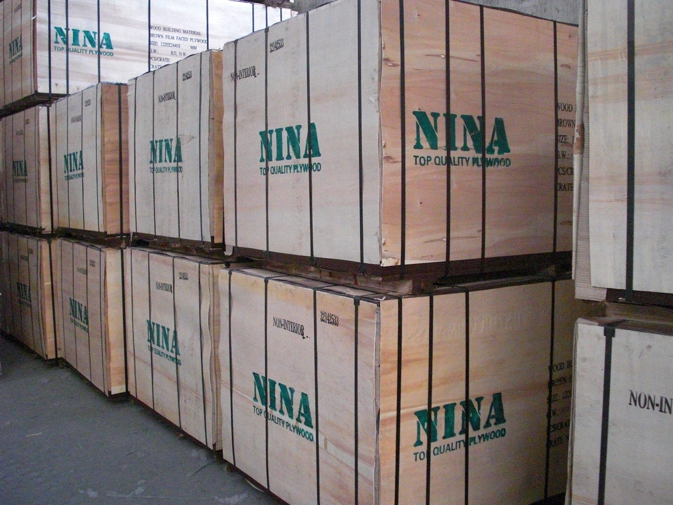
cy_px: 252
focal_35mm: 36
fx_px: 700
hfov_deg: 51.4
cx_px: 336
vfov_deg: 39.7
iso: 800
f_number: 2.8
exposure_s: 1/80
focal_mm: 6.3
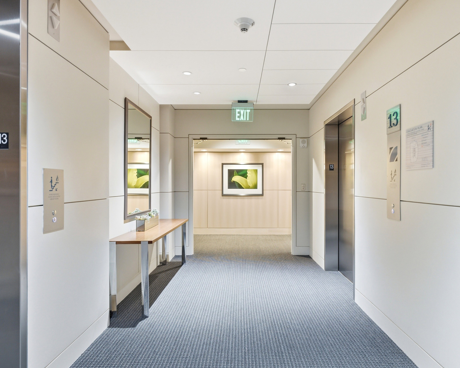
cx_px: 242
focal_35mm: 21
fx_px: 283
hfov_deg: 78.0
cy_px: 187
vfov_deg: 66.0
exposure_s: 1/250
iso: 1600
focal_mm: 17.7
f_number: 5.6
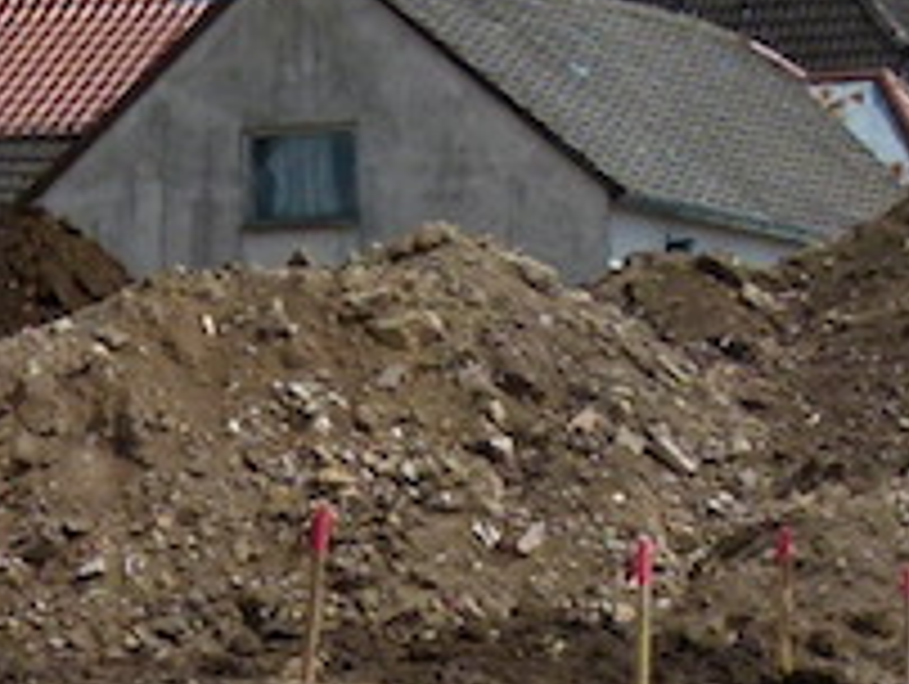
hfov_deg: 6.2
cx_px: -189
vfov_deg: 4.7
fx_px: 8360
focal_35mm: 318
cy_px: 945
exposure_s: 1/1300
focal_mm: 12.1
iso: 100
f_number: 4
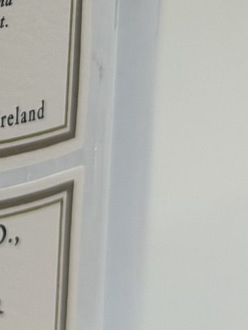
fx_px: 1899
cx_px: -234
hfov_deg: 7.2
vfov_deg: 9.8
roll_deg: -1.7
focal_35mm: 199
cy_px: -84
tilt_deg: -14.6
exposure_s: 1/100
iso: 100
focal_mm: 6.76
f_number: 1.78
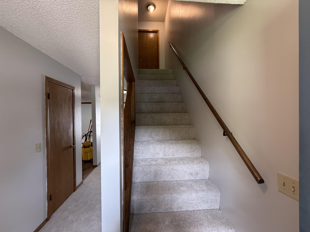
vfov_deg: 85.7
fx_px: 125
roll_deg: +1.0
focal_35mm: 14
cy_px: 116
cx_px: 155
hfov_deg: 102.1
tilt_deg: -0.1
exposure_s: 1/60
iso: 200
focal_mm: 2.22
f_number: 2.2
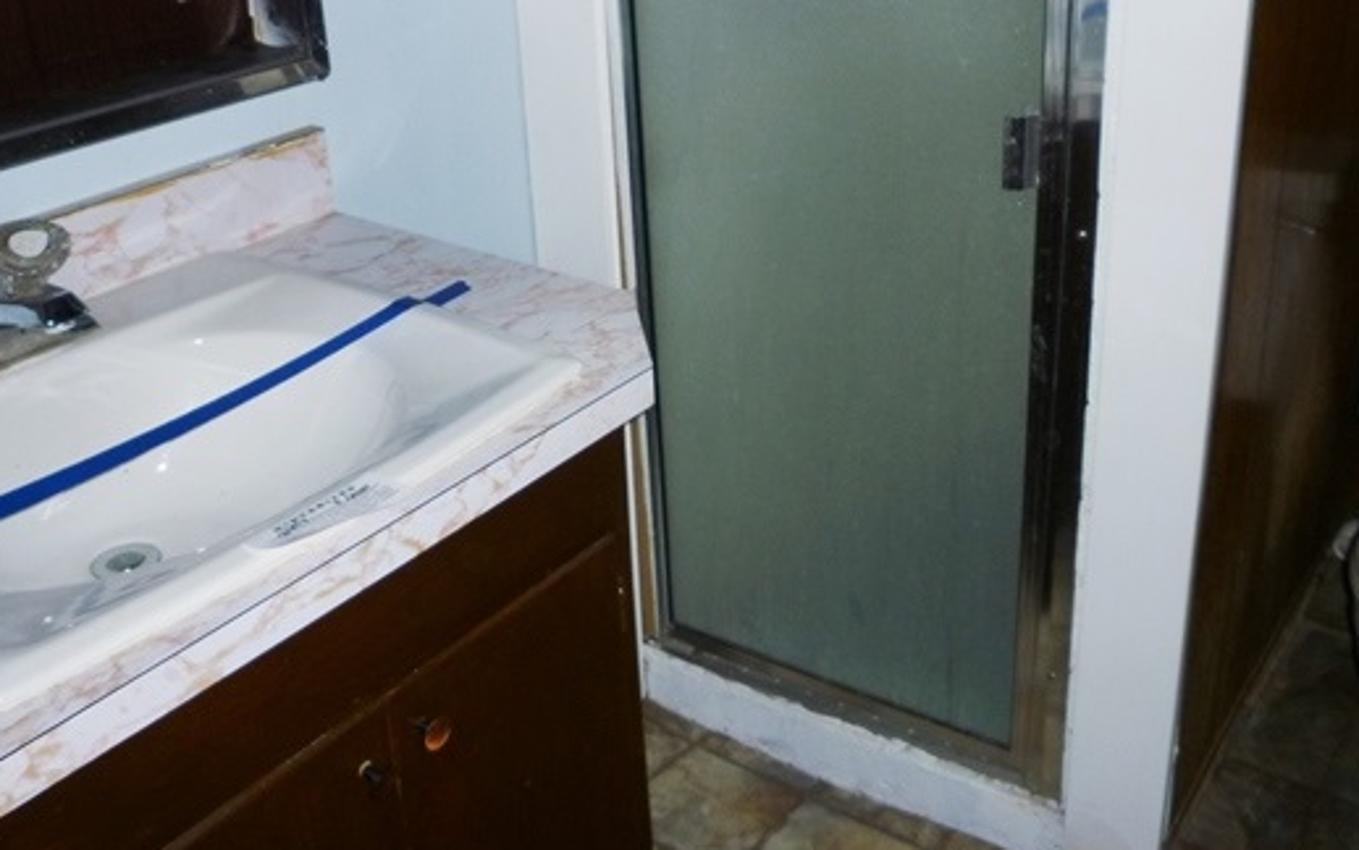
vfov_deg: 33.4
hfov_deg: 51.5
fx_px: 1408
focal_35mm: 38
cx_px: 740
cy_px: 296
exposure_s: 1/125
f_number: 3.3
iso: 100
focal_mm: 5.2
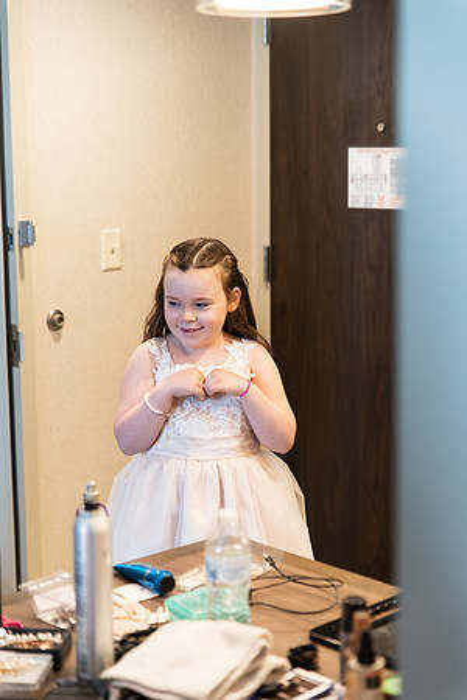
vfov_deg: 28.8
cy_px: 350
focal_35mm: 70
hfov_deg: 19.5
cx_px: 234
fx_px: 1362
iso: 2000
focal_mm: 70
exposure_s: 1/320
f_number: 2.8
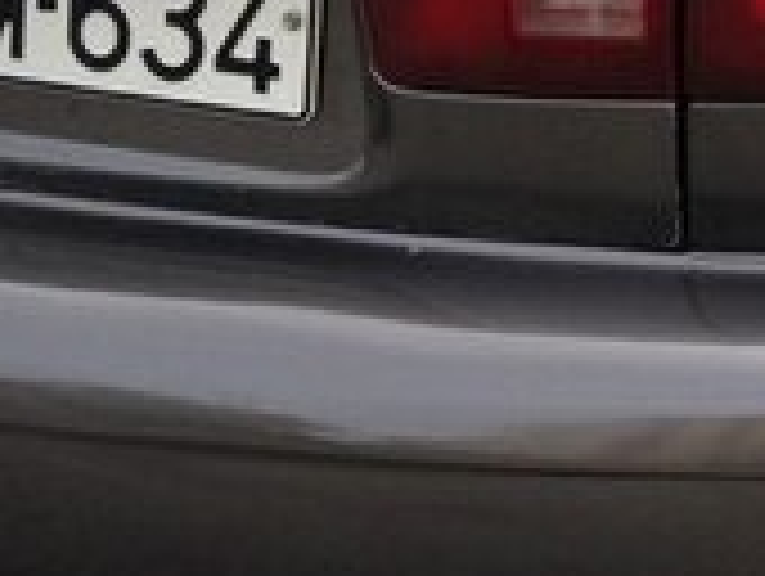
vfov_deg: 11.1
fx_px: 2833
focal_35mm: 128
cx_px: 1305
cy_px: -331
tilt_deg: -17.5
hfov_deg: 13.9
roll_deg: -1.2
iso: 50
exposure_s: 1/497
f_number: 2.4
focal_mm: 4.12
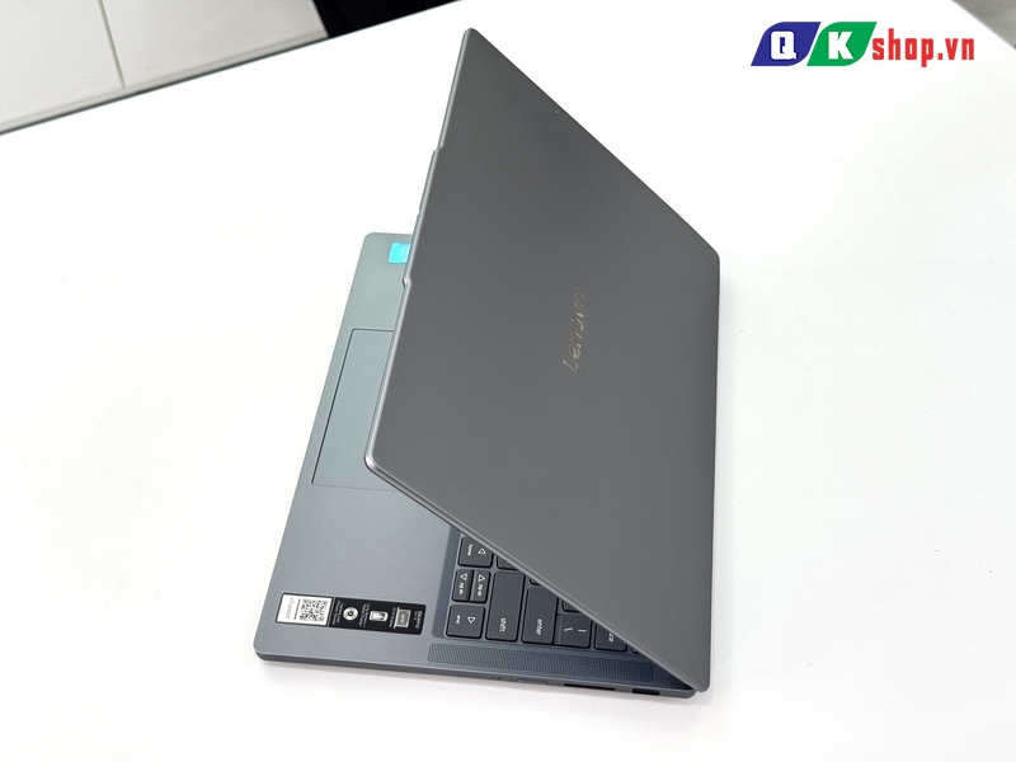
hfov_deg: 39.7
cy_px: 381
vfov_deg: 30.3
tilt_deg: -49.0
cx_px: 508
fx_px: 1409
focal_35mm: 48
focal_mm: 6.76
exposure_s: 1/140
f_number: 1.78
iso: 80
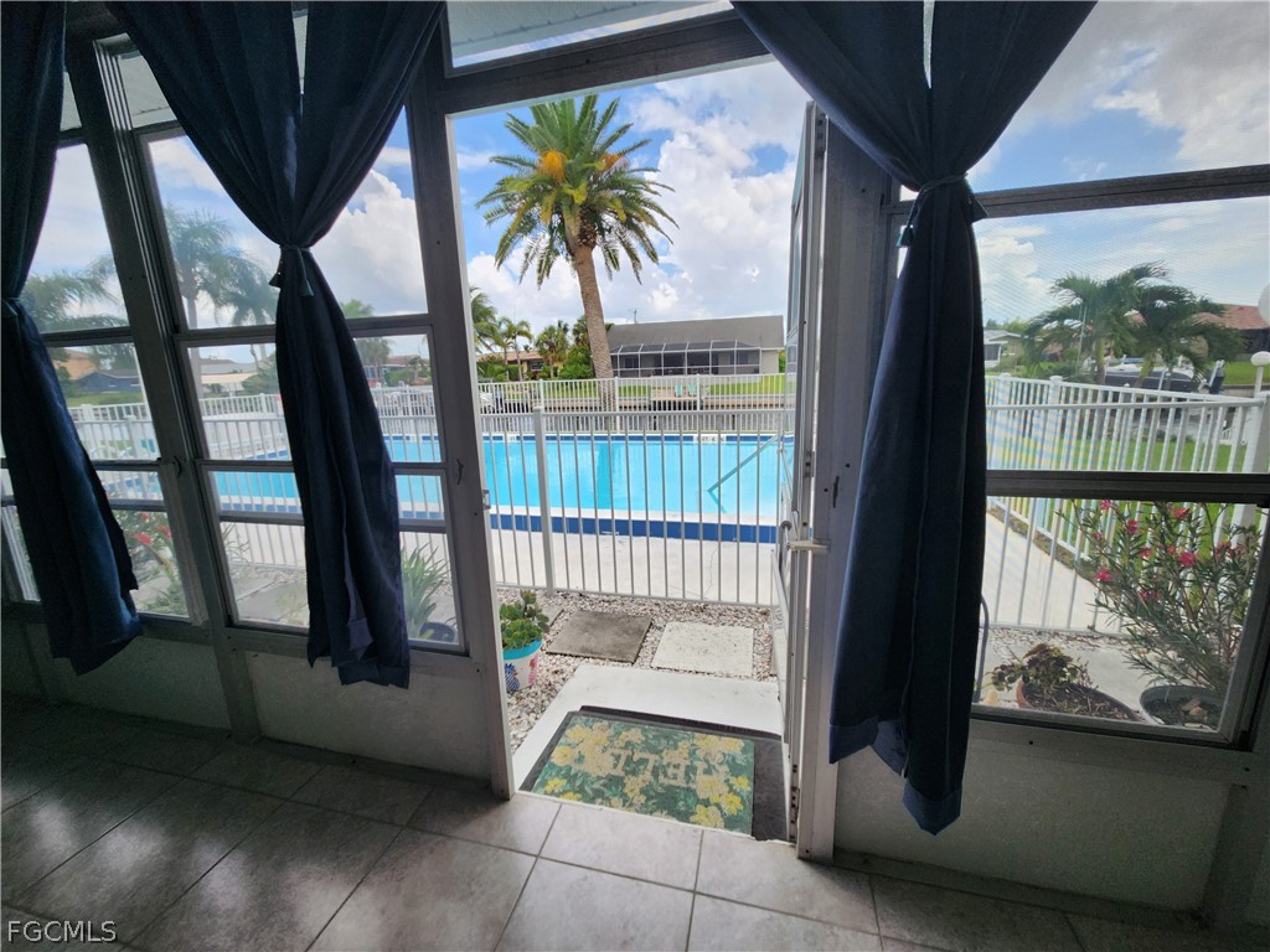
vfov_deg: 89.9
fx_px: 477
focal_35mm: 13
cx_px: 635
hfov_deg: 106.2
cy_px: 476
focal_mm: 2.2
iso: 50
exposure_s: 1/452
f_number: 2.2
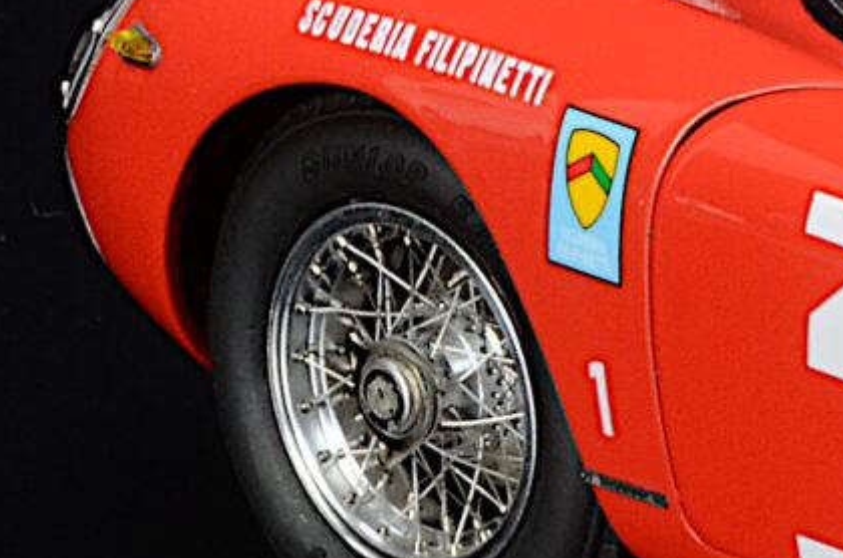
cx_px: 1353
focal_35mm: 640
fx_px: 14953
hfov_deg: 3.2
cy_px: 717
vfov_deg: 2.1
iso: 400
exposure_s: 1/5
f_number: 20
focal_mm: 70
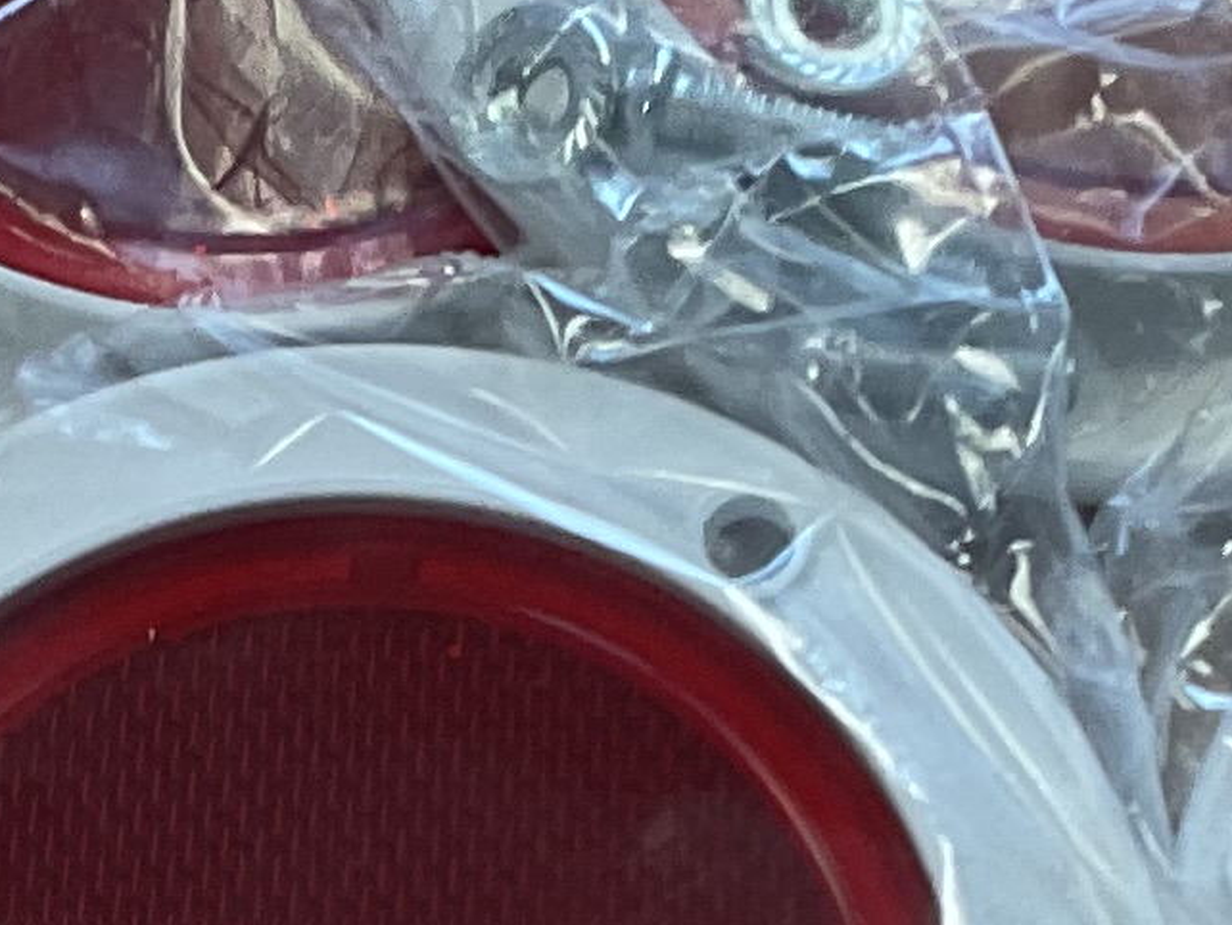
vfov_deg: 8.0
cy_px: 1311
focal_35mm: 182
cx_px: 714
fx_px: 6480
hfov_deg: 10.9
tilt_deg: -68.6
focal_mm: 3
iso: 40
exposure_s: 1/100
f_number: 1.8
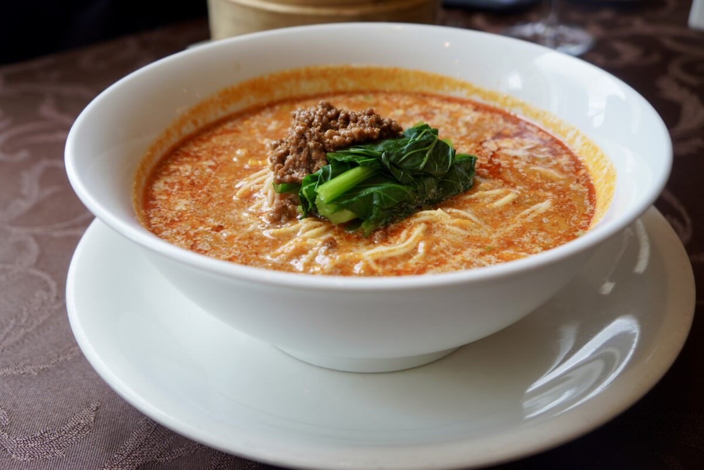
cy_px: 235
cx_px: 352
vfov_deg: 34.3
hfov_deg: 49.5
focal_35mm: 39
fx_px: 763
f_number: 4
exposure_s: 1/40
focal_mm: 26
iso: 100
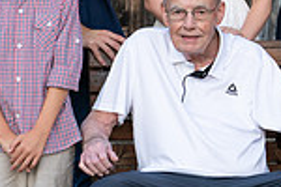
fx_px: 1639
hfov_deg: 9.6
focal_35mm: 210
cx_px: 346
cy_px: 34
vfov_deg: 6.5
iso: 200
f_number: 2.8
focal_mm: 50
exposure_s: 1/500
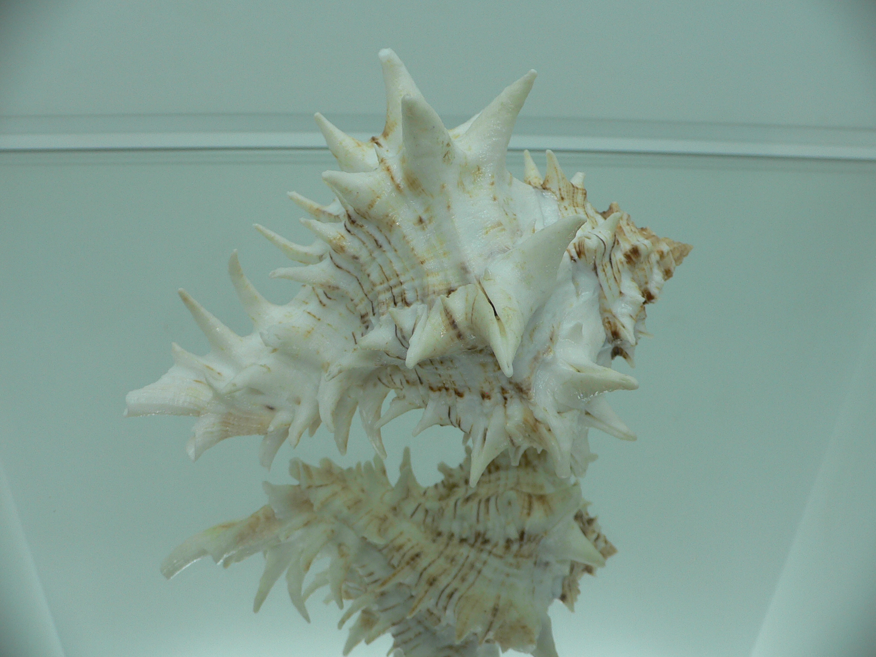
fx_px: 886
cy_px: 328
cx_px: 438
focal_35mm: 35
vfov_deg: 40.7
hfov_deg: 52.6
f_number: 2.8
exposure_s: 1/80
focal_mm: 4.6
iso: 80
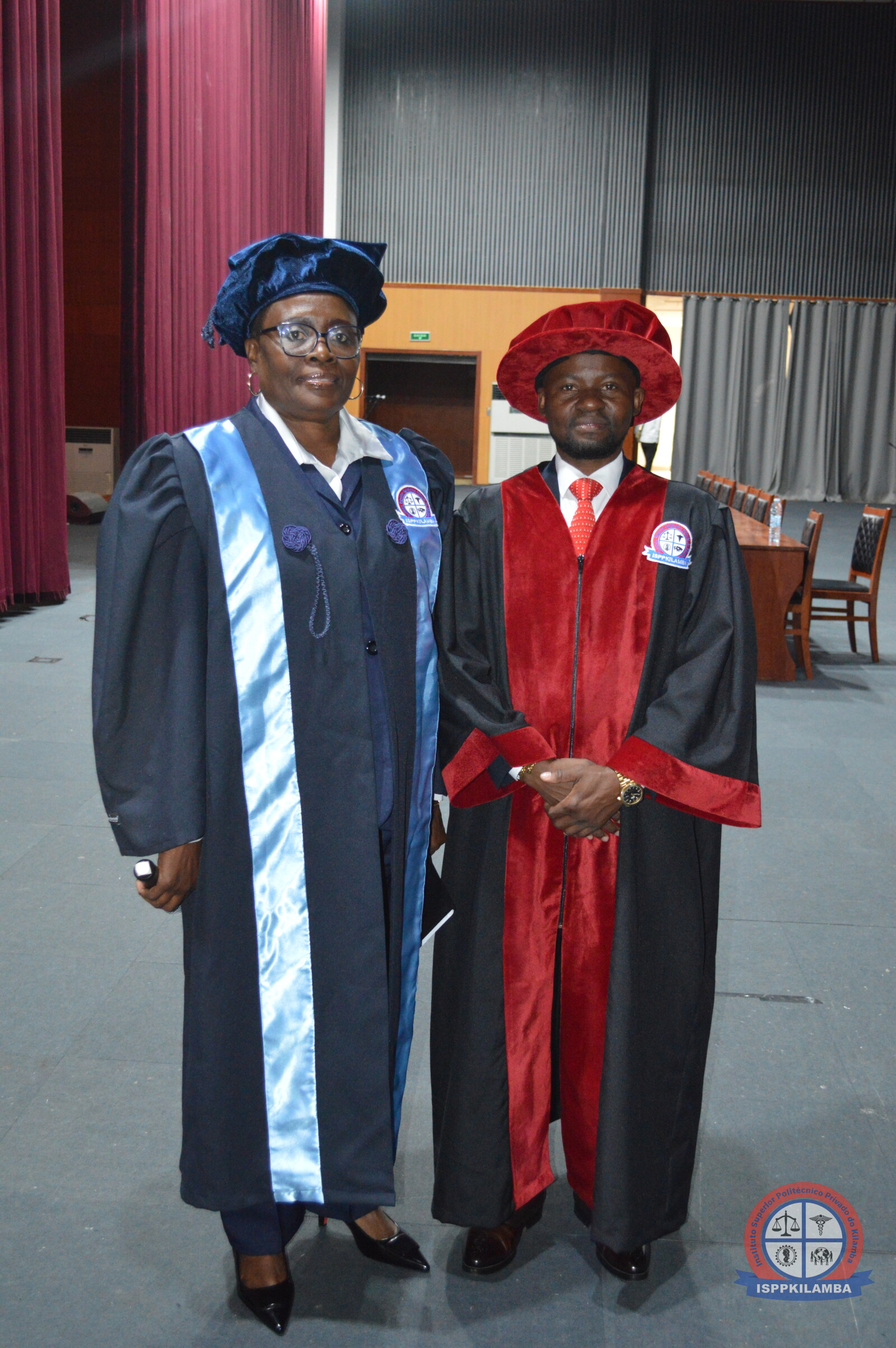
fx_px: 1458
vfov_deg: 49.6
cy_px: 674
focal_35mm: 39
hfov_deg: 34.2
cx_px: 448
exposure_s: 1/60
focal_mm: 26
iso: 2200
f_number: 4.2
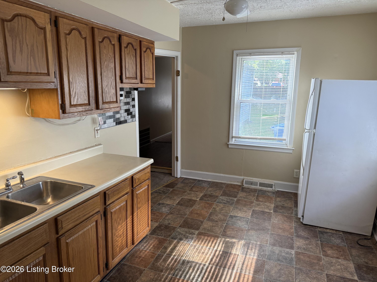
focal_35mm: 24
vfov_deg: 56.8
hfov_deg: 71.6
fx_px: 261
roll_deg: -0.2
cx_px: 188
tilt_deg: -12.1
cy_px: 141
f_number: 1.78
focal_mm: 6.76
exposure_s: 1/120
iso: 160
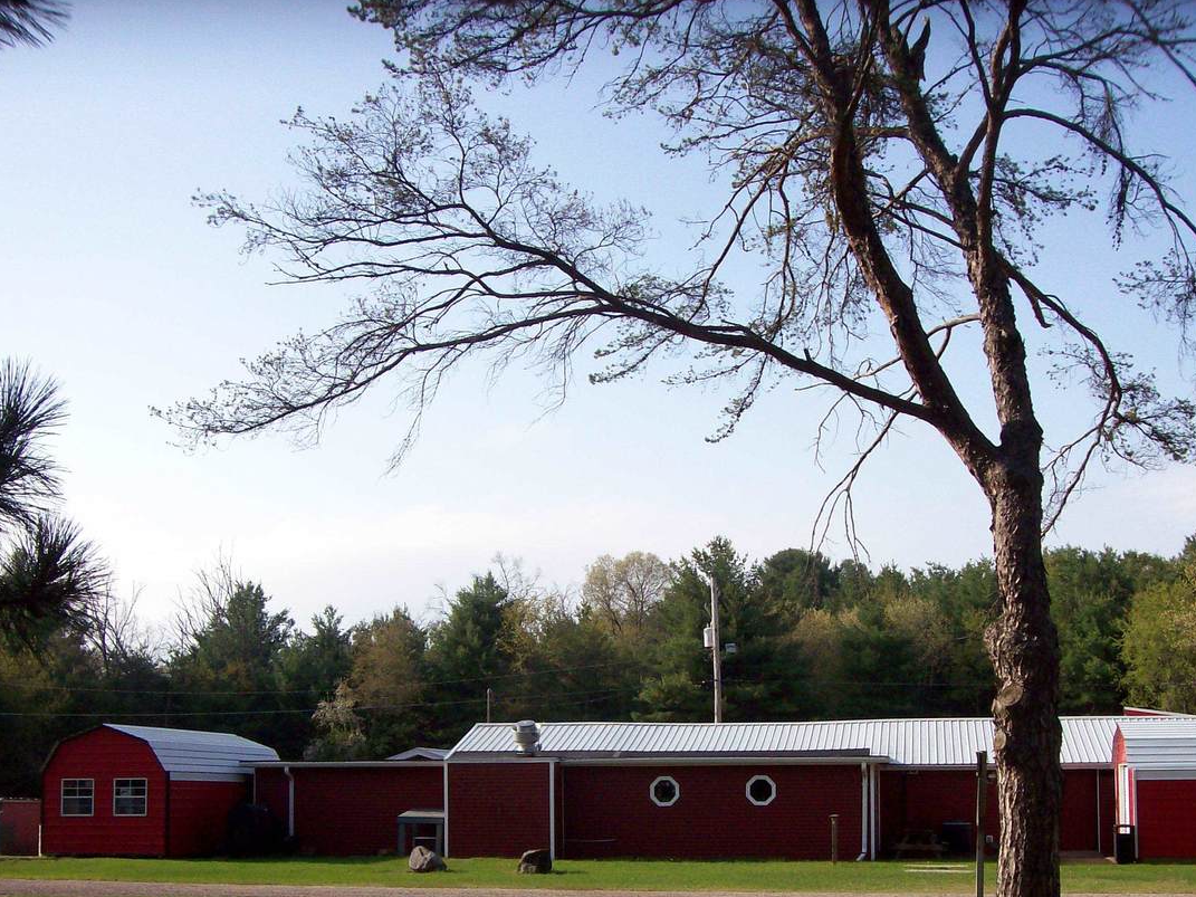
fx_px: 1486
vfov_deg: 33.5
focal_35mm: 43
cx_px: 657
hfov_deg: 43.8
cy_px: 530
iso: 80
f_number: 4.8
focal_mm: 6
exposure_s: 1/595
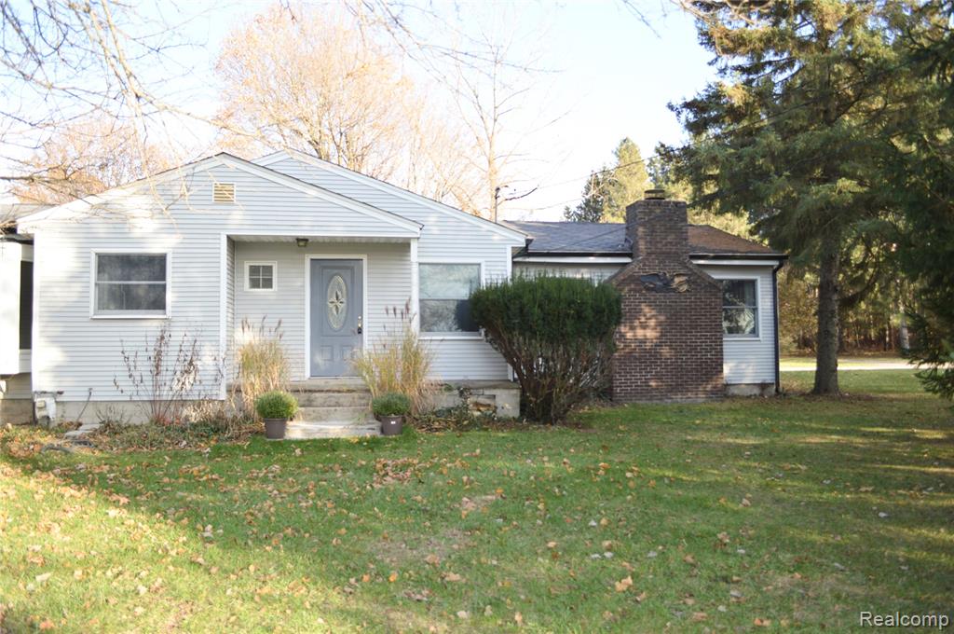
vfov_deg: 47.8
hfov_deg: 67.4
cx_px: 477
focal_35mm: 27
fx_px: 715
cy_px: 317
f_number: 4
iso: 100
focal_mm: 18
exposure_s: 1/125
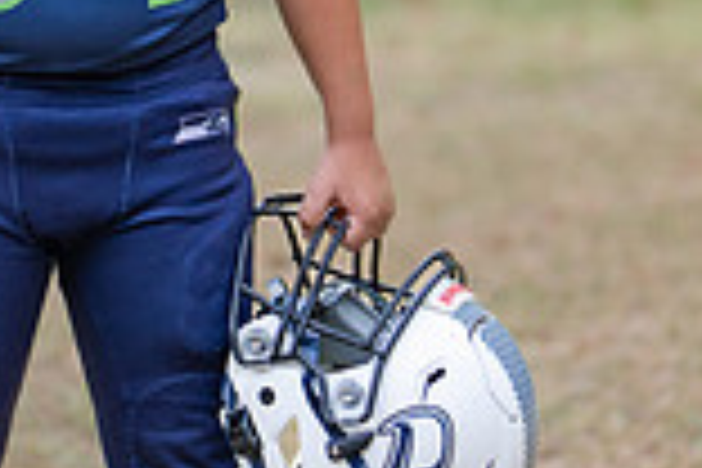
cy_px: -37
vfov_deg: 6.1
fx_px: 4407
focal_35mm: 226
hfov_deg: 9.1
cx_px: 188
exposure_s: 1/1250
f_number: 1.2
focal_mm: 50
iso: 100
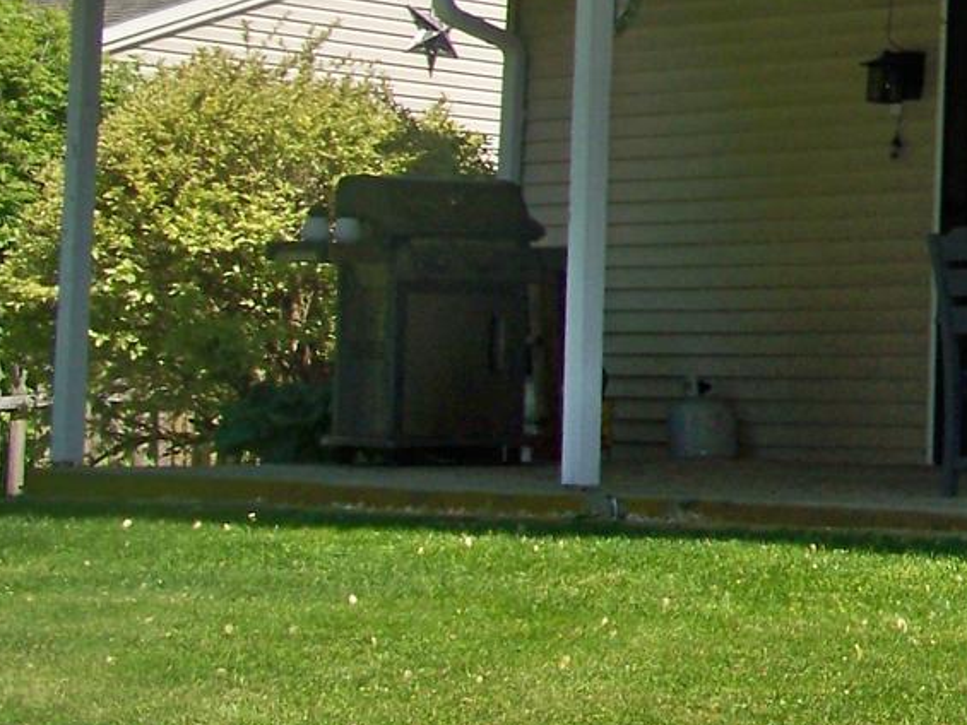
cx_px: 1616
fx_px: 3744
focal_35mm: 134
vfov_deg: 11.0
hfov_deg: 13.5
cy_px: 65
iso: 64
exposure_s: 1/1000
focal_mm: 6.75
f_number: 2.8
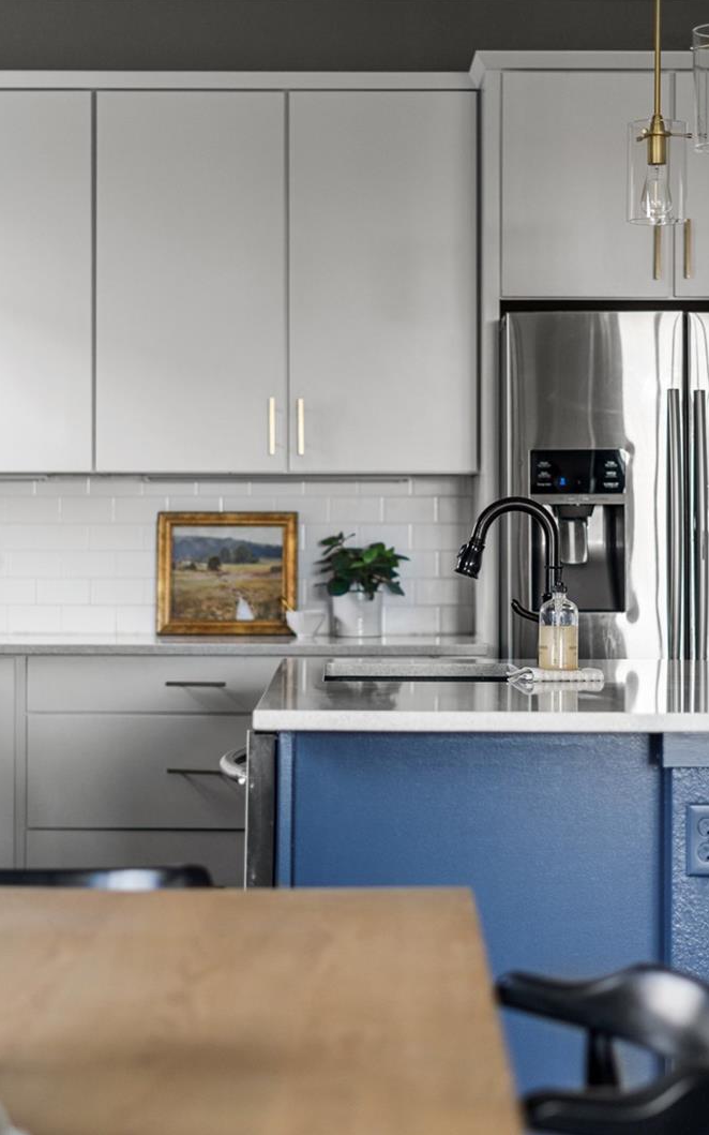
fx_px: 2380
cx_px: 356
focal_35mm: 77
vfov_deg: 26.8
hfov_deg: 16.9
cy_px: 567
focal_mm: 50
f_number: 1.8
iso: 500
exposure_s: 1/25
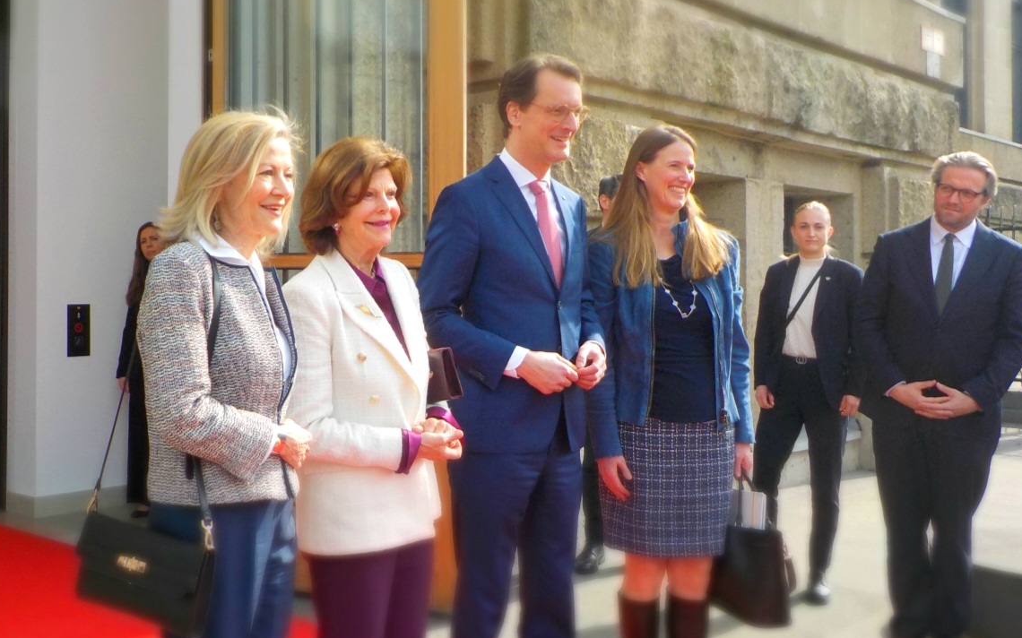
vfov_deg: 38.2
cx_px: 503
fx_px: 919
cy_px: 374
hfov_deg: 58.2
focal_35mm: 33
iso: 125
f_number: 3.3
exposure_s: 1/500
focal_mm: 4.1
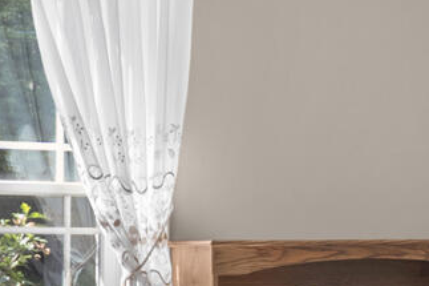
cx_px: 383
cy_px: 158
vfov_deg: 11.0
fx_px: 1477
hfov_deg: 16.3
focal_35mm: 124
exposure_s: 1/15
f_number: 5
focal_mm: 16
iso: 250
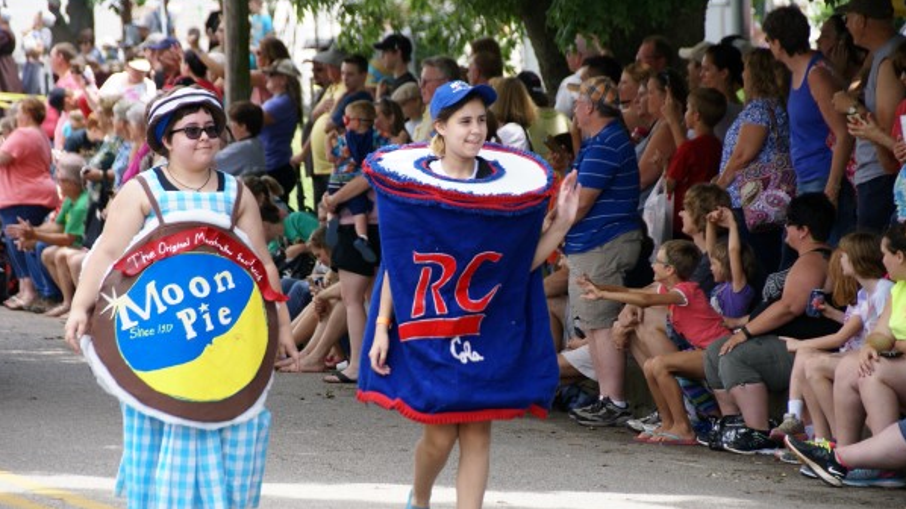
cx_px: 453
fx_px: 5692
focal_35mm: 237
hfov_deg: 9.1
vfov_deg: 5.1
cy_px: 295
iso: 160
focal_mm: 150
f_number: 6.3
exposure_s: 1/250
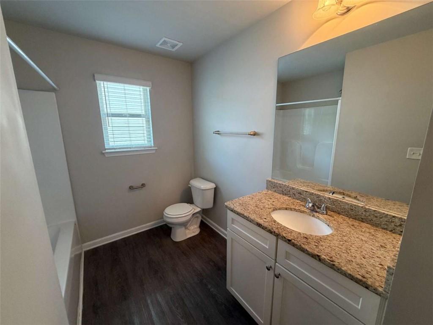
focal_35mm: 14
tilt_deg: -11.8
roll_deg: +0.8
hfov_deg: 102.1
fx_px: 175
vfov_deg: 85.7
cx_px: 216
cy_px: 162
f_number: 2.2
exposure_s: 1/60
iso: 250
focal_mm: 2.22
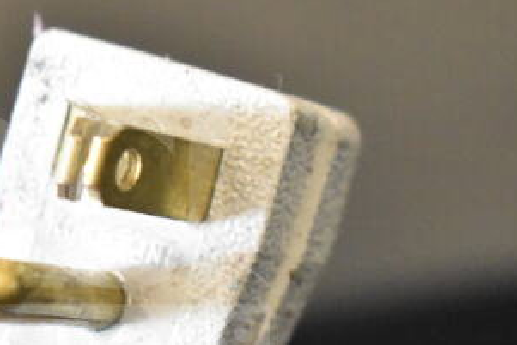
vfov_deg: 8.2
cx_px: 76
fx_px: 2400
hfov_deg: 12.2
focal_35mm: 167
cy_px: 250
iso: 9000
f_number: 5.6
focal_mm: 55
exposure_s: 1/100
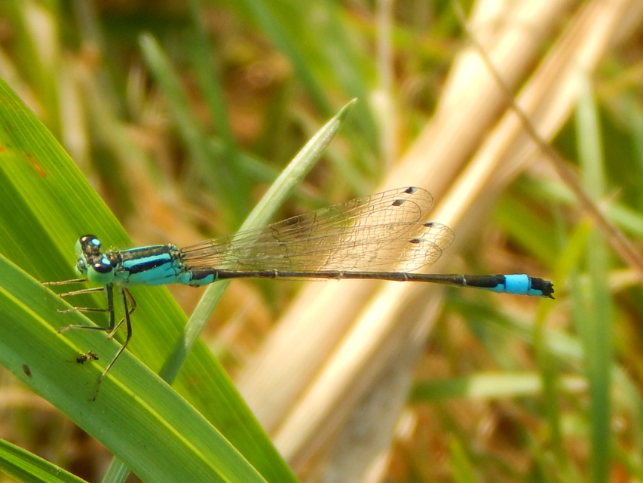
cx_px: 322
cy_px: 242
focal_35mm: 346
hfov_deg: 5.7
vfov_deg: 4.3
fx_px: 6428
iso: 125
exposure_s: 1/250
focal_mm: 62.2
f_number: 5.7
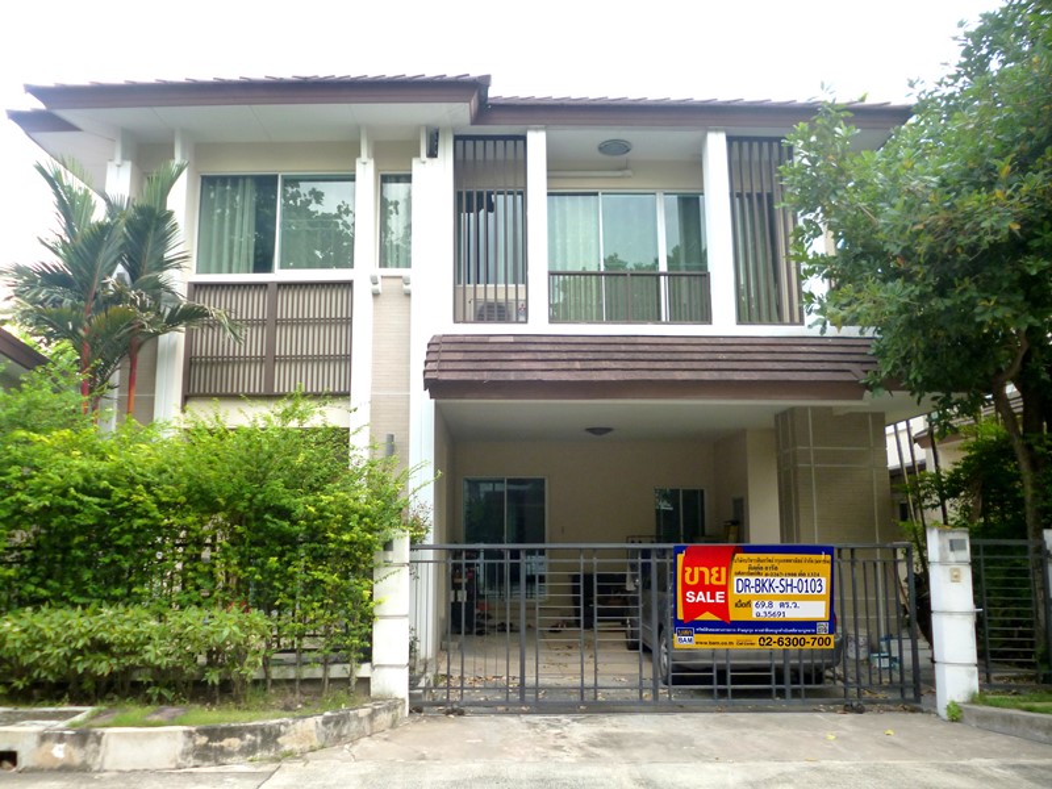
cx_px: 526
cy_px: 394
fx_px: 851
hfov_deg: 63.4
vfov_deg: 49.7
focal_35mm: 28
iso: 160
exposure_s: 1/125
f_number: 3.1
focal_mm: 5
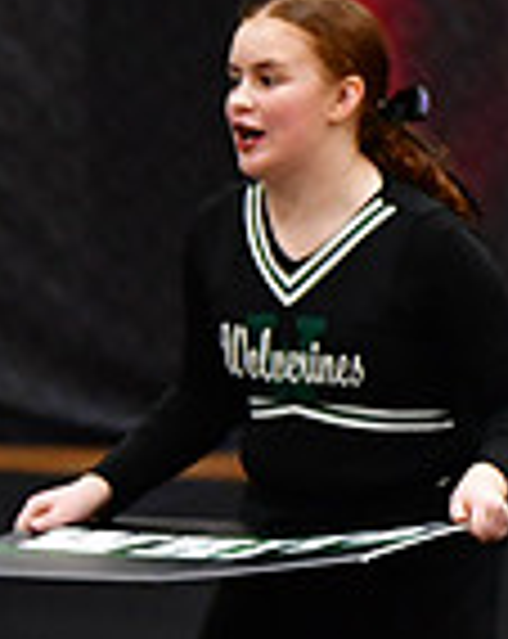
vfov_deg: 3.0
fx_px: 12180
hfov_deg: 2.4
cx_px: 1286
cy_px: 241
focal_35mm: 646
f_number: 3.5
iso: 4000
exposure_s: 1/500
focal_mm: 112
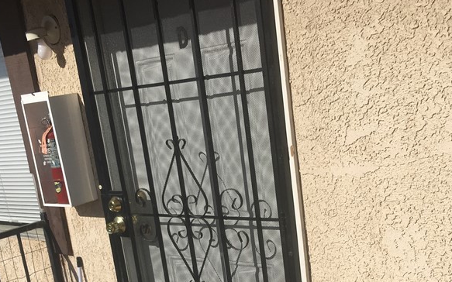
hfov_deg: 37.5
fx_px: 665
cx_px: 216
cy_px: 278
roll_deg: +9.0
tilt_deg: -18.1
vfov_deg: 23.0
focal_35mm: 54
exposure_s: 1/3846
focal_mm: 4.15
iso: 25
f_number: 2.2
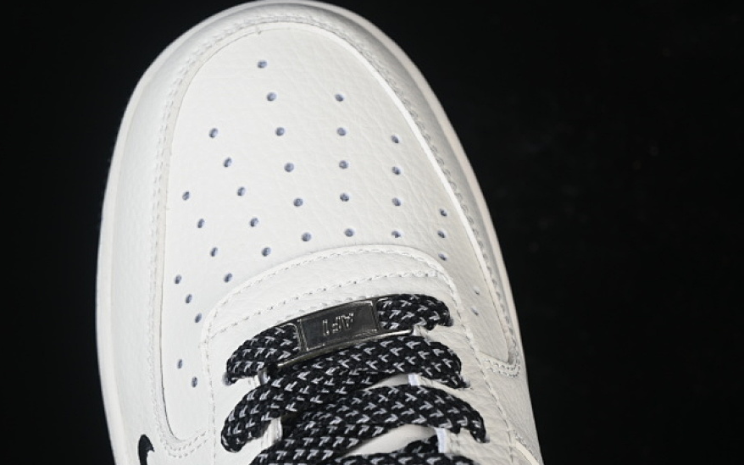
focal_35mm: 94
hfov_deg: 22.1
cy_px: 282
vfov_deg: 13.9
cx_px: 326
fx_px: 1906
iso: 160
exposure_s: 1/80
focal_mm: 50
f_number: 7.1
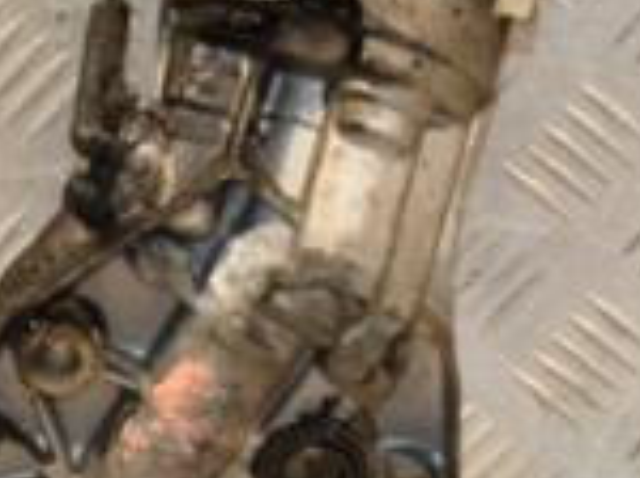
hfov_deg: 8.6
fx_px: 4264
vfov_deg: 6.4
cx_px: 346
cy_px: 282
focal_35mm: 231
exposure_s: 1/200
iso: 800
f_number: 7.1
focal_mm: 40
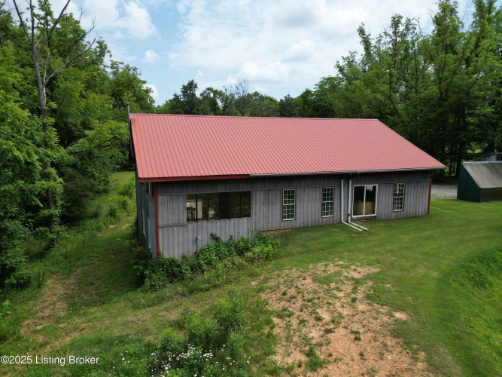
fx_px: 348
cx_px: 251
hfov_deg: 71.6
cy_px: 188
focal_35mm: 24
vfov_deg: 56.8
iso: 120
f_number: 1.7
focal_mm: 6.72
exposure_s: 1/2500
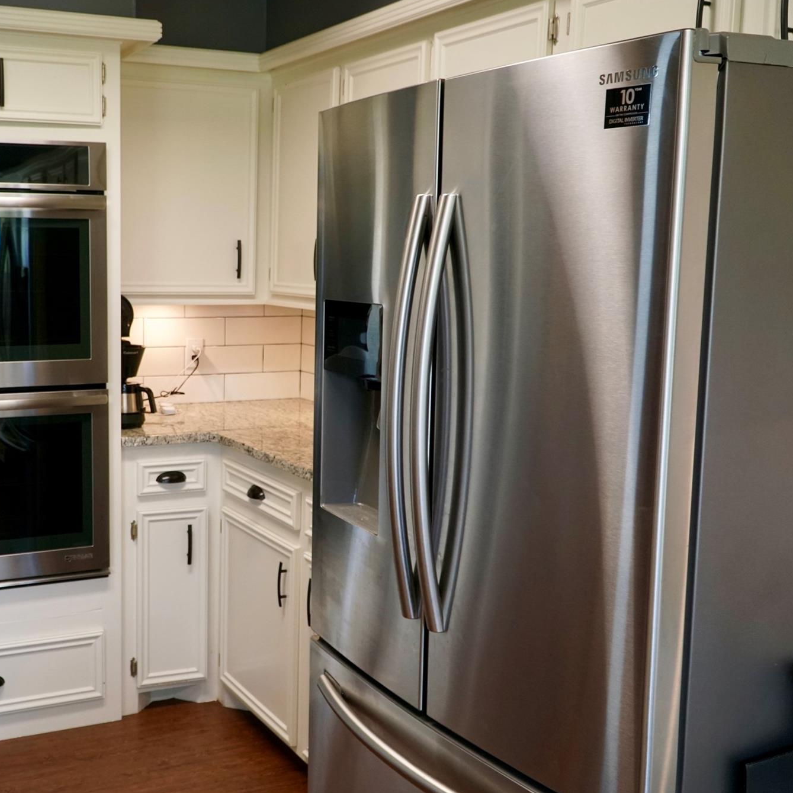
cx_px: 228
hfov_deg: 41.9
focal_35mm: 39
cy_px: 398
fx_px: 1011
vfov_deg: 42.8
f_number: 4
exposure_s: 1/160
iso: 800
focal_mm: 20
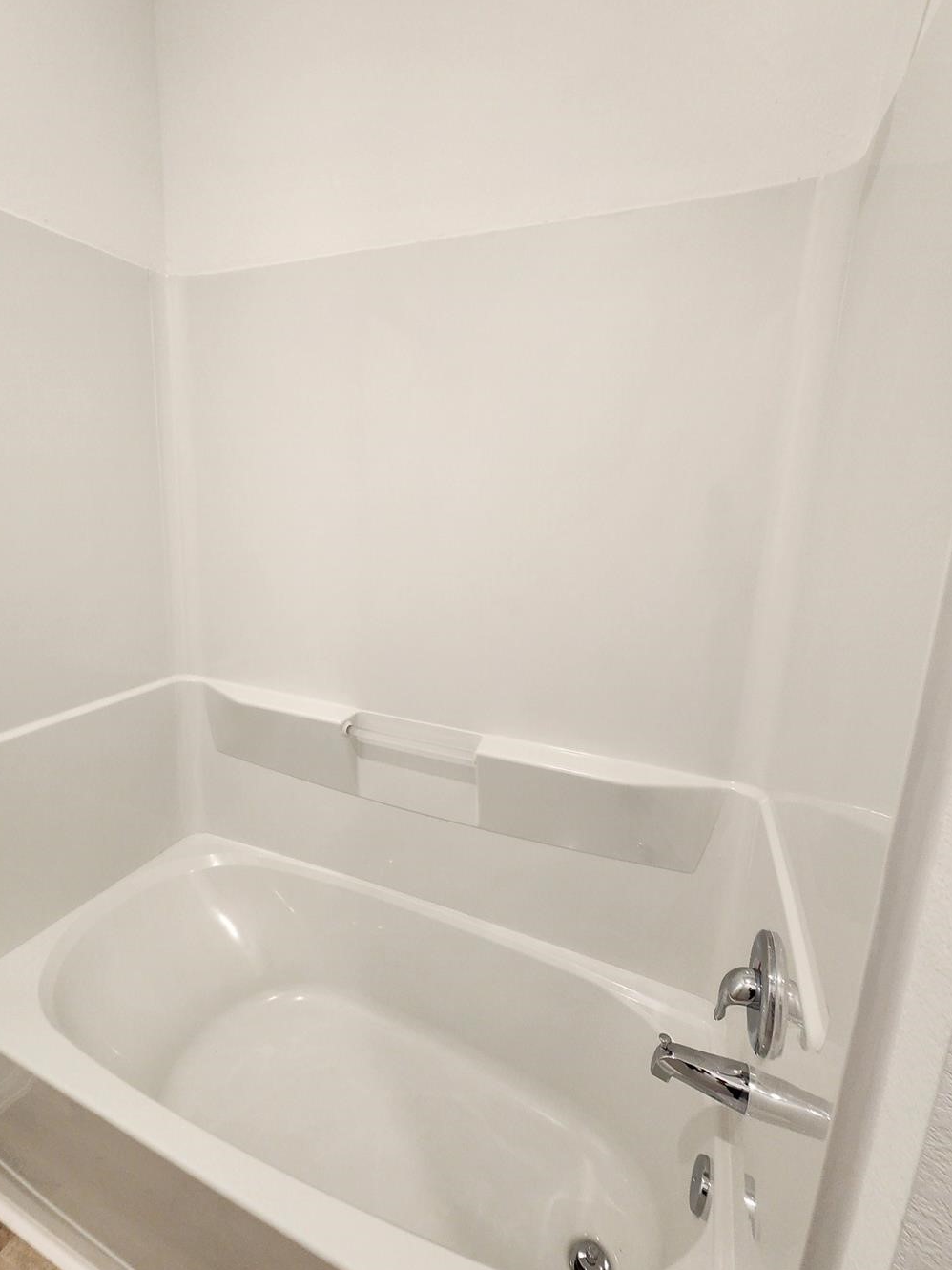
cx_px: 431
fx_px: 550
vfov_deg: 98.1
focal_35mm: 15
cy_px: 616
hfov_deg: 81.5
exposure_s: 1/60
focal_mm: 2.2
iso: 160
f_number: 2.2
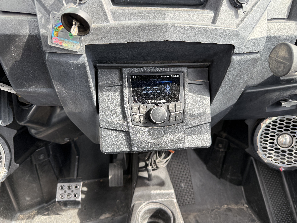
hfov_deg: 71.6
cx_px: 148
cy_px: 112
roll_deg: -2.8
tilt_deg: -29.2
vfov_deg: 56.8
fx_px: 206
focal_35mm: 24
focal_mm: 6.76
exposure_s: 1/259
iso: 100
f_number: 1.78
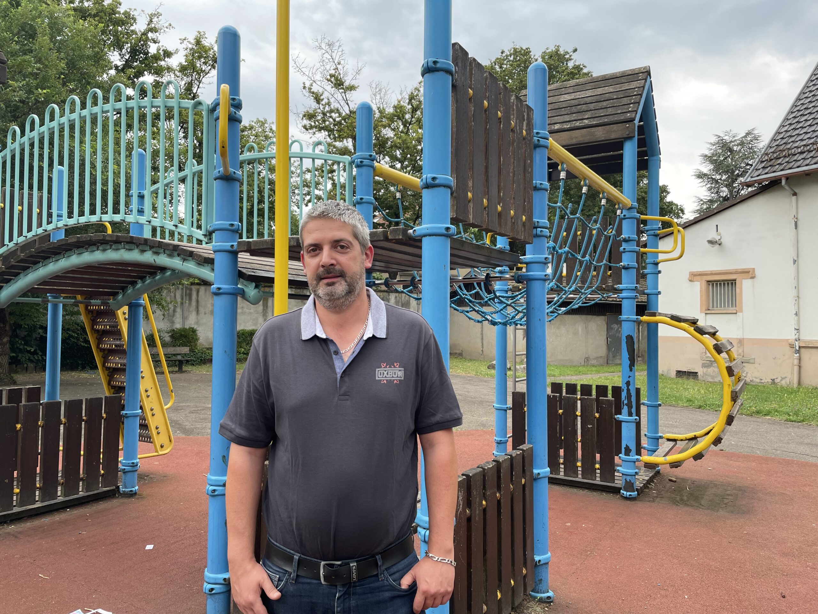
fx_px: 614
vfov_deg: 53.1
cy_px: 307
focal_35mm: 26
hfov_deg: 67.3
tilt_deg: +2.0
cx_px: 409
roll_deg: -0.2
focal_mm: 4.2
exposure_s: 1/121
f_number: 1.6
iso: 40
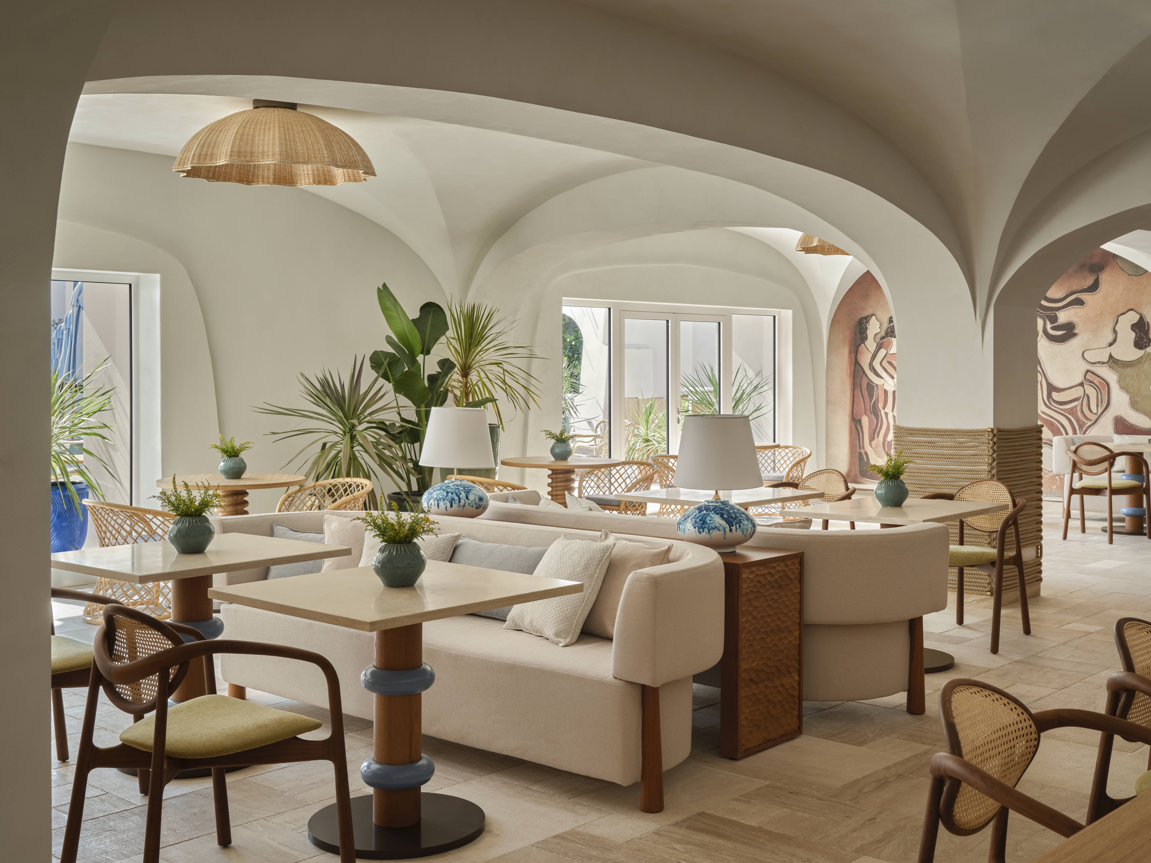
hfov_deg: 49.0
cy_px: 432
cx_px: 576
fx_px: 1264
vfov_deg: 37.7
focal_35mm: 38
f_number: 16
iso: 400
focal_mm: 48.2
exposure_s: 1/6
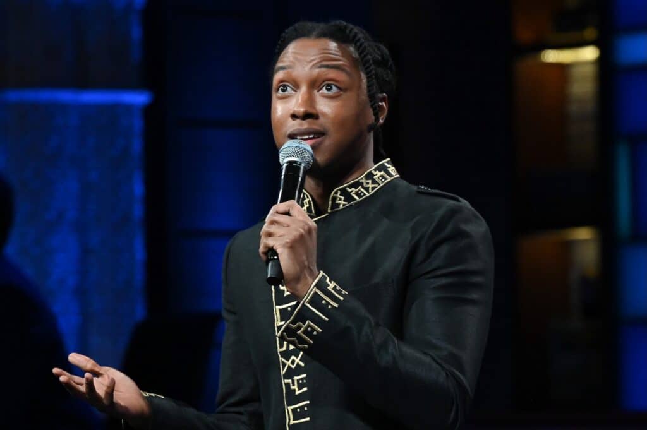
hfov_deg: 10.3
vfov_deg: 6.9
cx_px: 324
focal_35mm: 200
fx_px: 3591
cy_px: 215
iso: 6400
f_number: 6.3
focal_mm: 200
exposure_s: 1/200
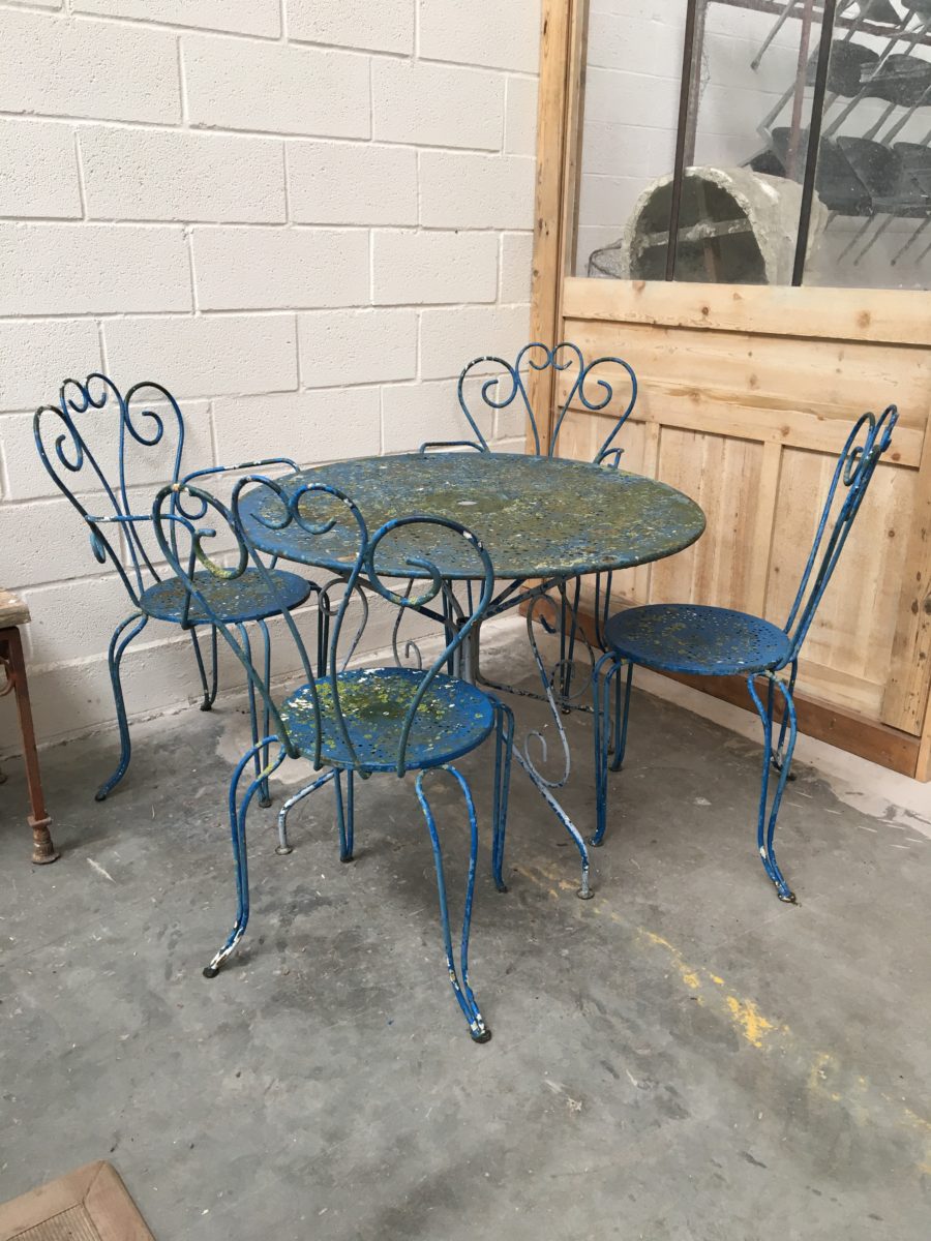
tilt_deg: -20.1
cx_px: 466
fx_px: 1040
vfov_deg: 61.7
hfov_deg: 48.2
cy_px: 620
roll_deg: -0.7
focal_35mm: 29
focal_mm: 4.15
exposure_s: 1/33
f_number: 2.2
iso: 80
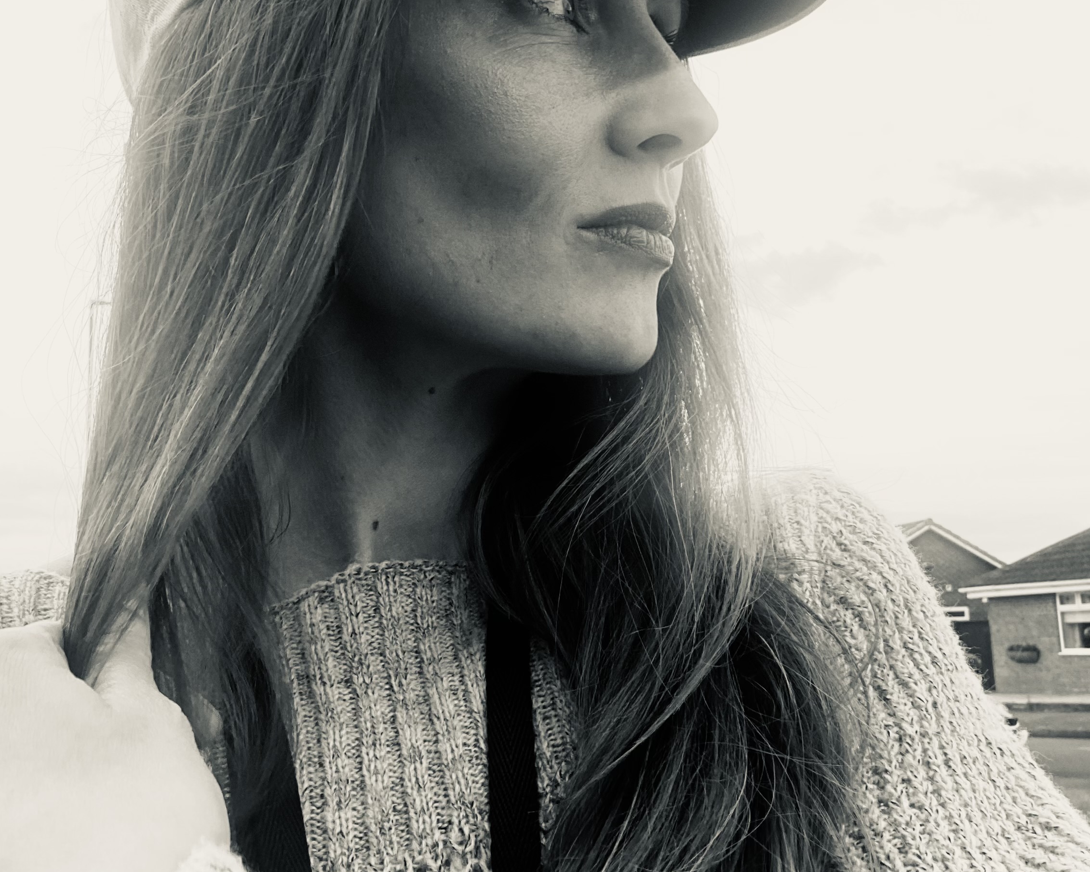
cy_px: 425
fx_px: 1290
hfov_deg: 45.8
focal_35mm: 40
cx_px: 558
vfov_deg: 37.3
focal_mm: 2.71
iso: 32
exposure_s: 1/122
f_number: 2.2
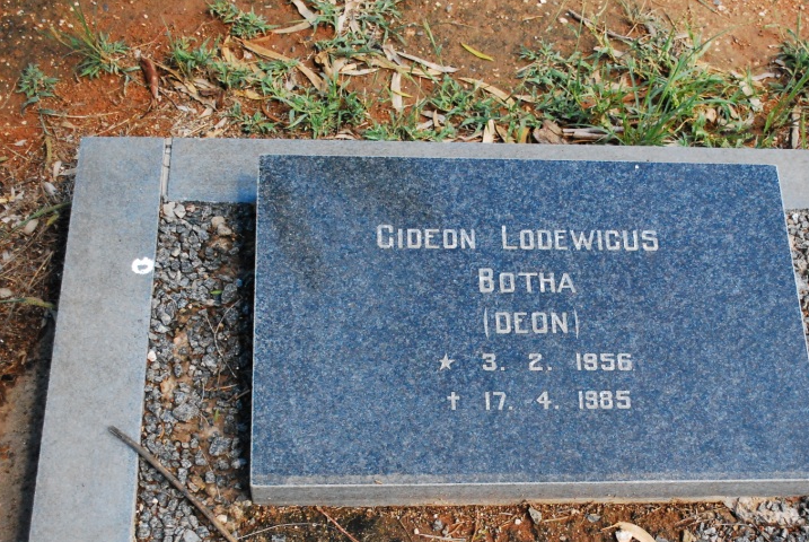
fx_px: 1350
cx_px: 542
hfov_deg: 33.1
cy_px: 348
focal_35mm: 60
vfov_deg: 22.6
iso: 1600
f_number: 4.5
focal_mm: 28
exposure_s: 1/1600
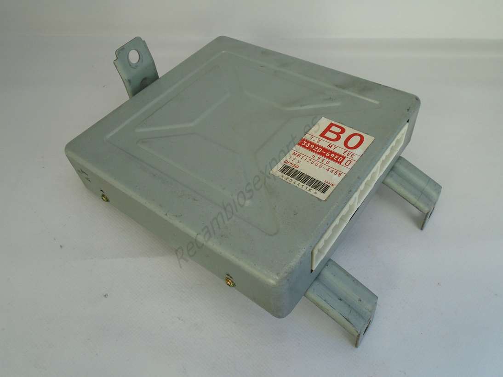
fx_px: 378
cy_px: 188
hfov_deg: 67.3
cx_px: 252
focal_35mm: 26
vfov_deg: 53.0
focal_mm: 4.6
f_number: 3.2
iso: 100
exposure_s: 1/200
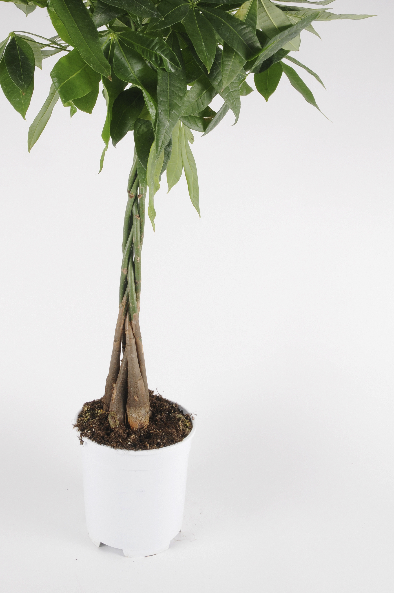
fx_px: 708
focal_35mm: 43
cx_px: 149
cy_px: 218
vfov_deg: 45.1
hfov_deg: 31.0
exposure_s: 1/125
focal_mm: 22
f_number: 16
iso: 250
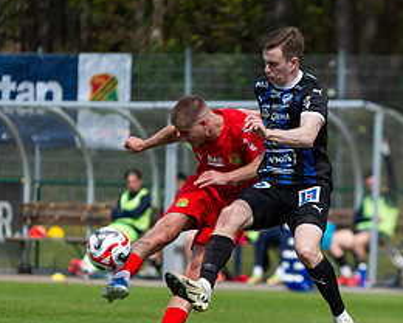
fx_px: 6763
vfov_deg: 2.7
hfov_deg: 3.4
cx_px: 217
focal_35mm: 567
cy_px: 233
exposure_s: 1/1600
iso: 100
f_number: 3.5
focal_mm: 200
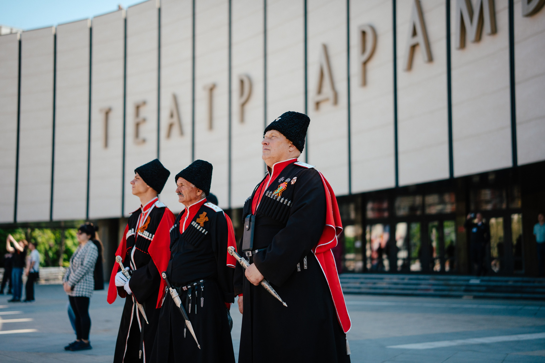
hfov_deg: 39.6
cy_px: 182
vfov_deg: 27.0
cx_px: 272
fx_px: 757
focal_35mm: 50
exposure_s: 1/8000
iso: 320
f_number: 1.4
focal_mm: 50
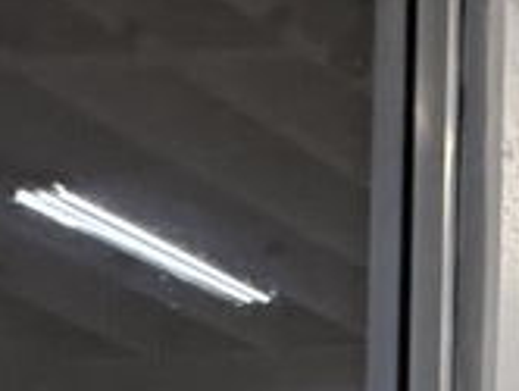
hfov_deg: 8.3
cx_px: 1873
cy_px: 1348
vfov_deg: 7.2
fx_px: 2598
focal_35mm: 173
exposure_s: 1/60
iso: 500
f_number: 1.78
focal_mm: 6.76
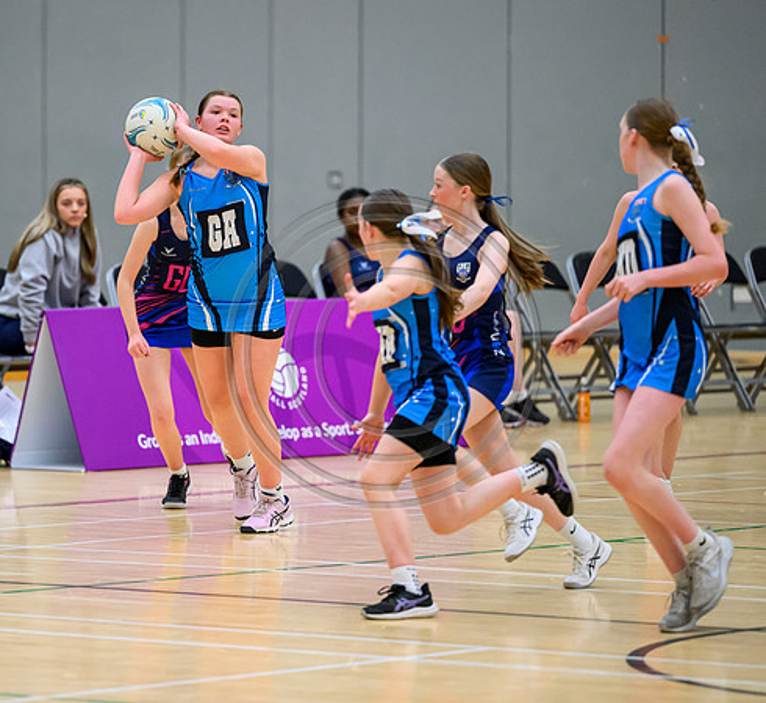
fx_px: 6305
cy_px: 335
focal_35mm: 262
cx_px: 204
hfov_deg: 6.9
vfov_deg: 6.4
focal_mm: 200
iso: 6400
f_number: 2.8
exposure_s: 1/1000
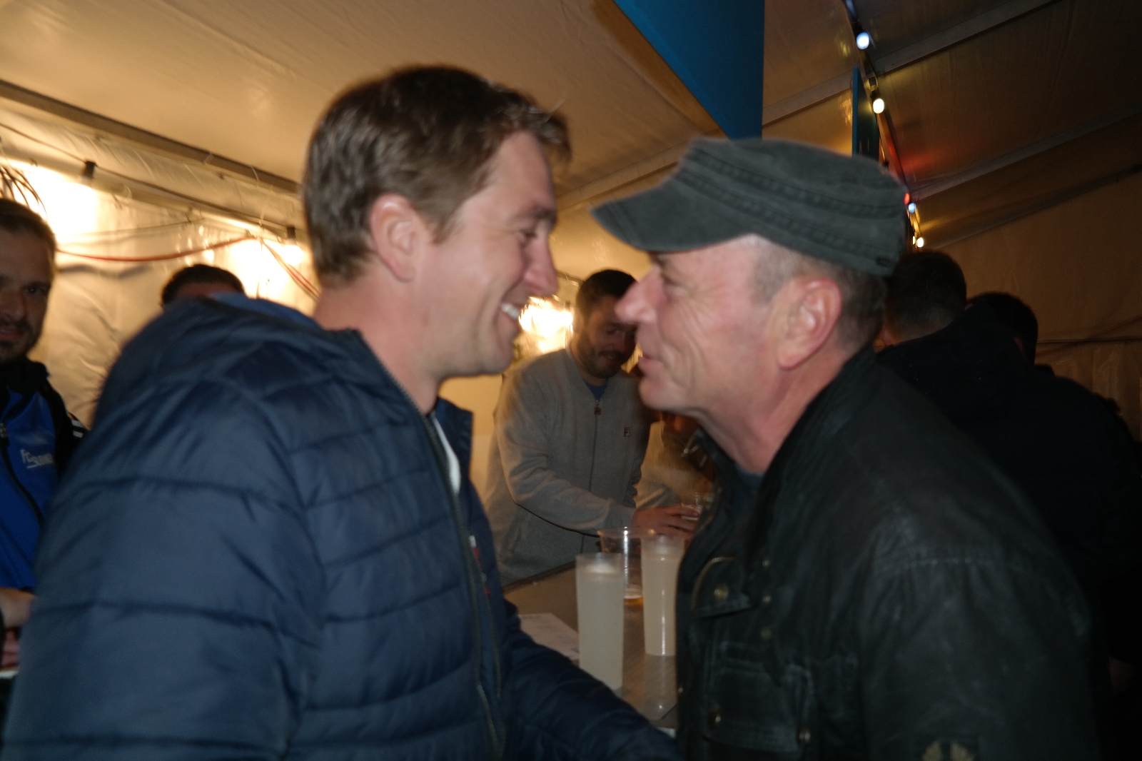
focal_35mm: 30
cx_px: 571
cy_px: 380
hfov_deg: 61.9
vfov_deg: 43.6
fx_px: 951
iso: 400
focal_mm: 20
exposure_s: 1/40
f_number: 3.5
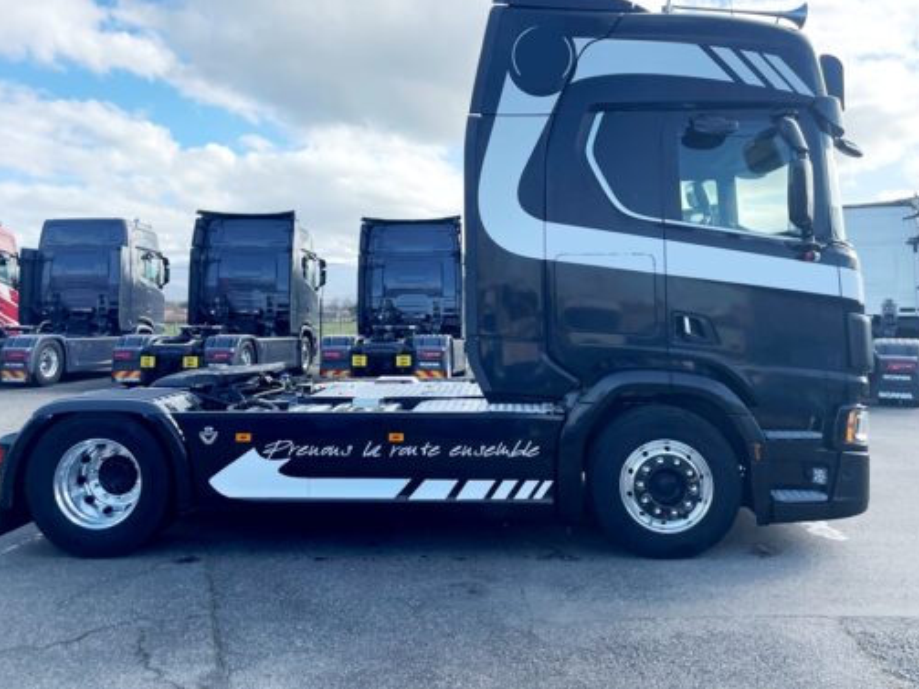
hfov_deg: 58.4
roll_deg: +0.7
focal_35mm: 31
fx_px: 823
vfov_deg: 45.2
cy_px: 280
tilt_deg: +4.3
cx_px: 455
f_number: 1.6
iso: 32
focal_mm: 4.2
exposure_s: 1/2817
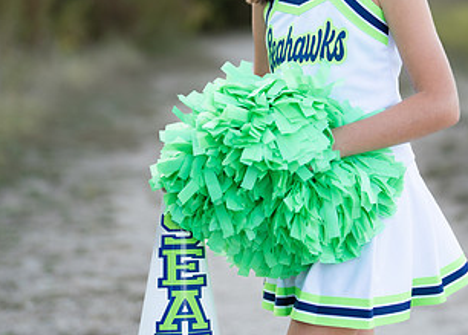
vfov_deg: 13.1
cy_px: 60
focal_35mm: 109
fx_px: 1450
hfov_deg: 18.3
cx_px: 335
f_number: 1.2
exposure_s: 1/1000
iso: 100
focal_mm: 50
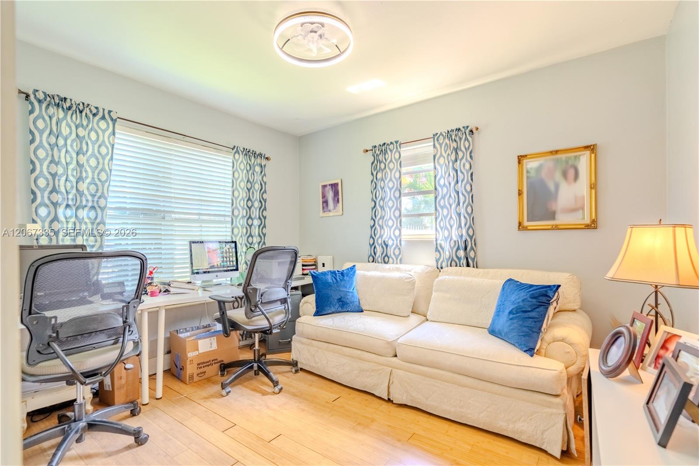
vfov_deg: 73.7
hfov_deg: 96.7
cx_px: 350
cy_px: 233
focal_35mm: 16
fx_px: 311
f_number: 8
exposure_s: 1/1000
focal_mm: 16
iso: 800
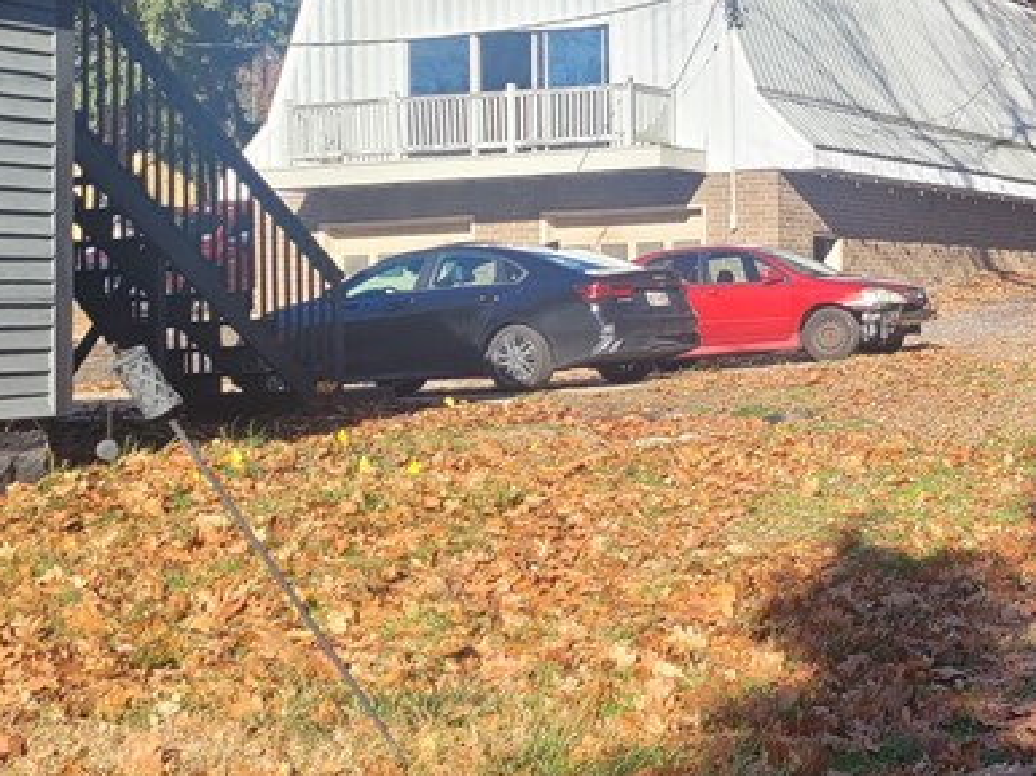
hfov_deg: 25.7
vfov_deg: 21.2
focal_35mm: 69
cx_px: 1184
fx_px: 2064
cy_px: 226
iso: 40
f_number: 1.8
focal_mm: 5.4
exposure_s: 1/897
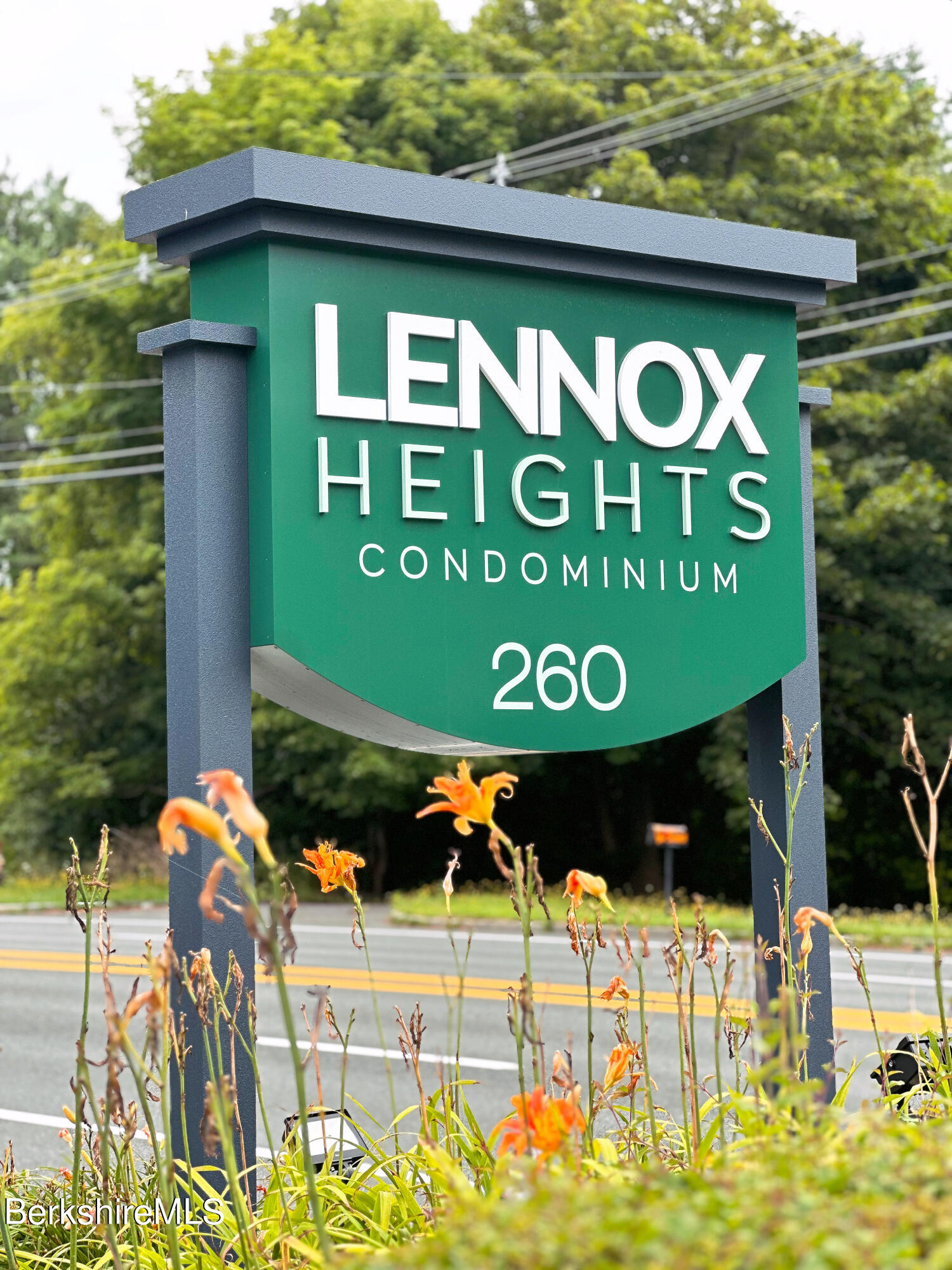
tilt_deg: +5.1
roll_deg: +1.0
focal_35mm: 77
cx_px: 476
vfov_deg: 25.3
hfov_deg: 19.1
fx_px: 2824
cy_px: 635
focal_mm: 9
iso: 25
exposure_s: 1/121
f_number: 2.8
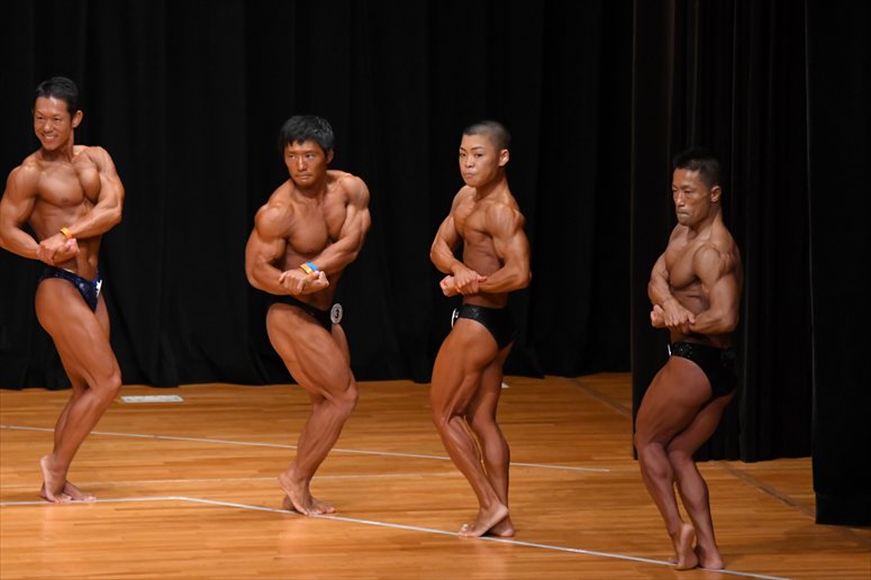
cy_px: 290
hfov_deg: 8.1
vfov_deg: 5.4
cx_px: 436
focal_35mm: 255
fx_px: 6167
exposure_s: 1/400
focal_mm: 170
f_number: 5.6
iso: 4000
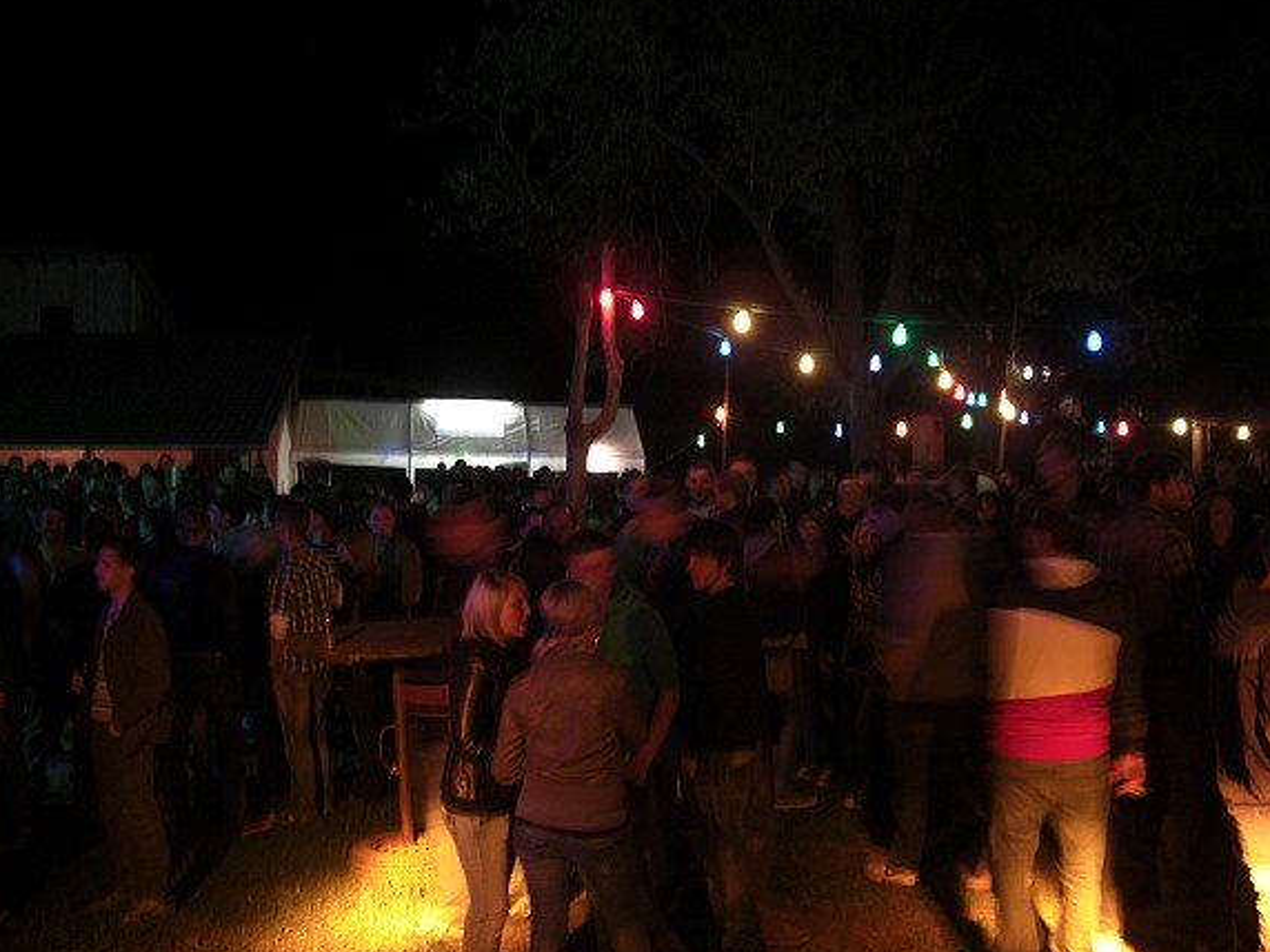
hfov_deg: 46.8
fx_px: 1468
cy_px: 468
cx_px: 611
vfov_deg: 36.0
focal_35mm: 40
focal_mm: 7.9
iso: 200
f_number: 2.8
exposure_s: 1/2
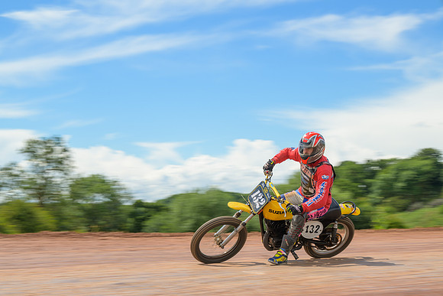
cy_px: 148
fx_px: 862
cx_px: 222
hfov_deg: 28.8
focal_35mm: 70
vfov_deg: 19.5
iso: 64
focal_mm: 70
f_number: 8
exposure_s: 1/125
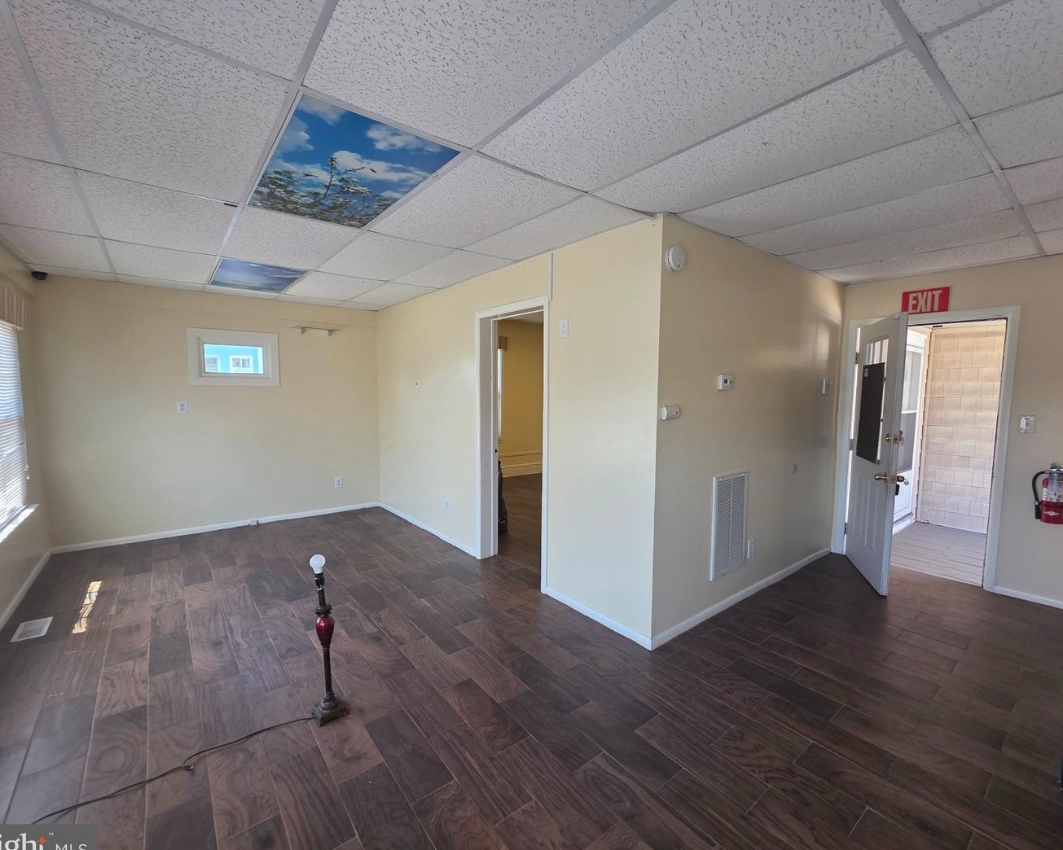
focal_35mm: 14
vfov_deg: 88.0
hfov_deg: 100.7
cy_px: 432
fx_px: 440
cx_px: 540
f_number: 1.9
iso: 125
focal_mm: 2.2
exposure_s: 1/120
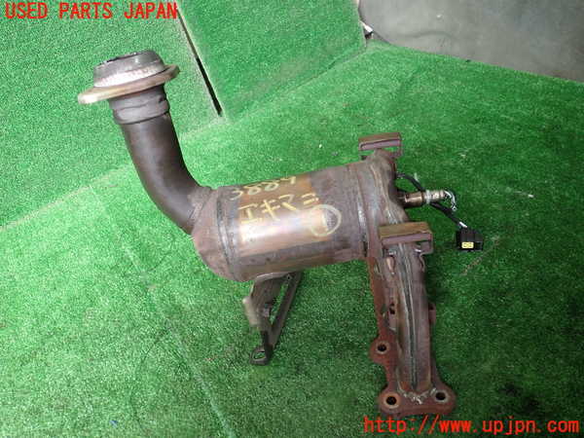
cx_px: 292
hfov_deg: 60.0
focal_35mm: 30
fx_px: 506
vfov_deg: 46.8
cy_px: 219
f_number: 2.3
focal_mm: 5.4
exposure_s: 1/50
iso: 200
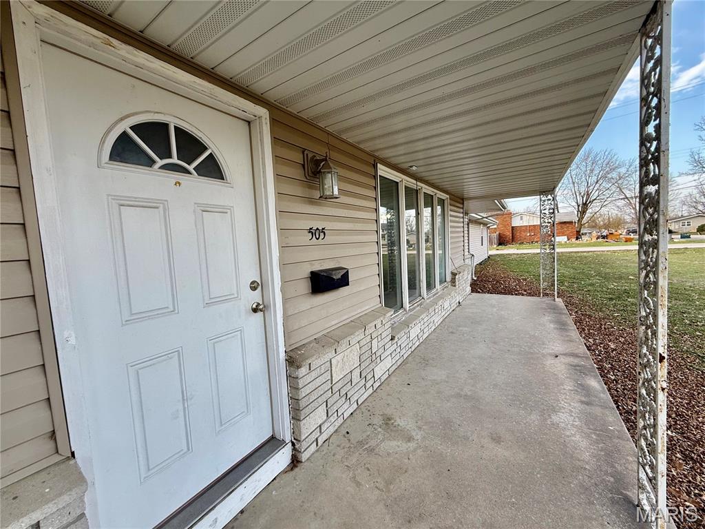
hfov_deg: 102.1
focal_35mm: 14
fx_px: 285
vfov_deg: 85.7
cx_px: 352
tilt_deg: -3.6
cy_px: 264
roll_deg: +3.4
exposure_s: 1/212
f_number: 2.2
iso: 50
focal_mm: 2.22
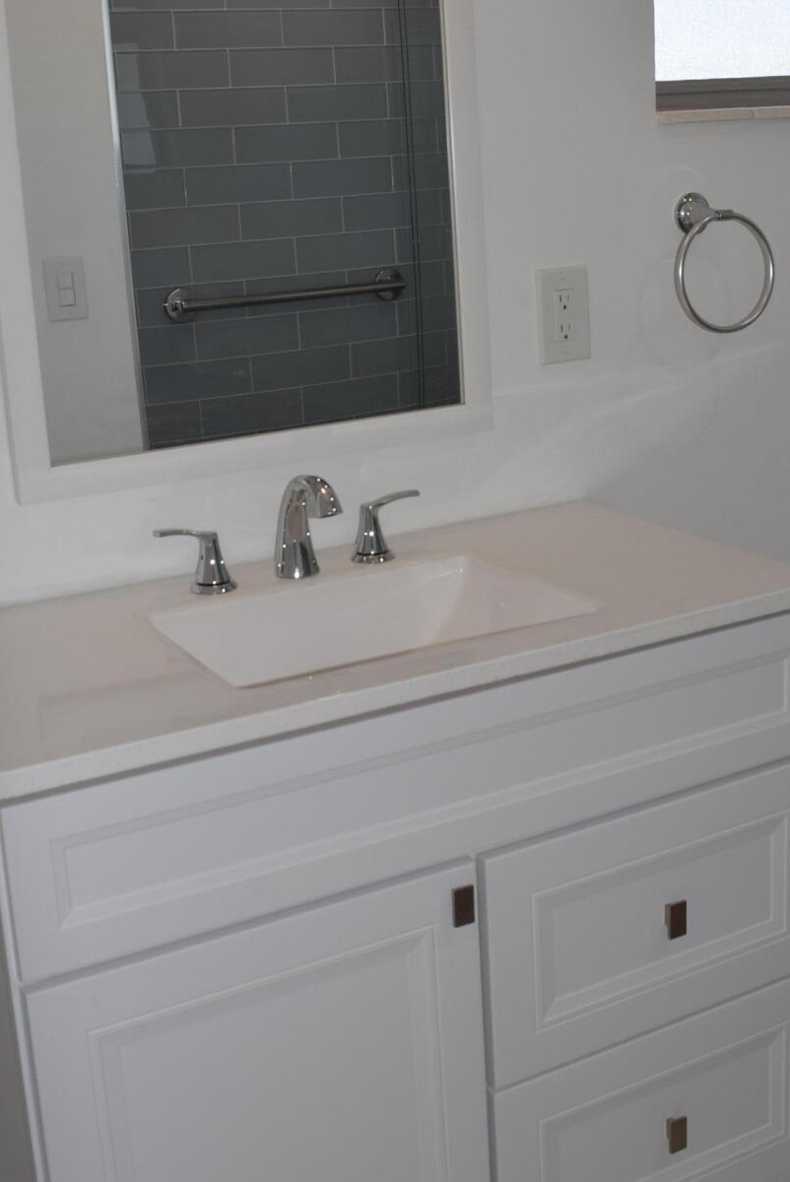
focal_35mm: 45
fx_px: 1479
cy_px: 431
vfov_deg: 43.2
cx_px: 373
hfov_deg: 29.9
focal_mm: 18
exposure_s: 1/125
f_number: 5.6
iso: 280
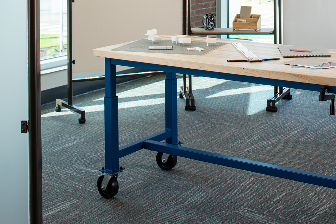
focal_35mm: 72
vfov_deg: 18.9
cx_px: 252
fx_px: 672
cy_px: 111
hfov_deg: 27.7
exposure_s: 1/20
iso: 100
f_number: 7.1
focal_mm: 45
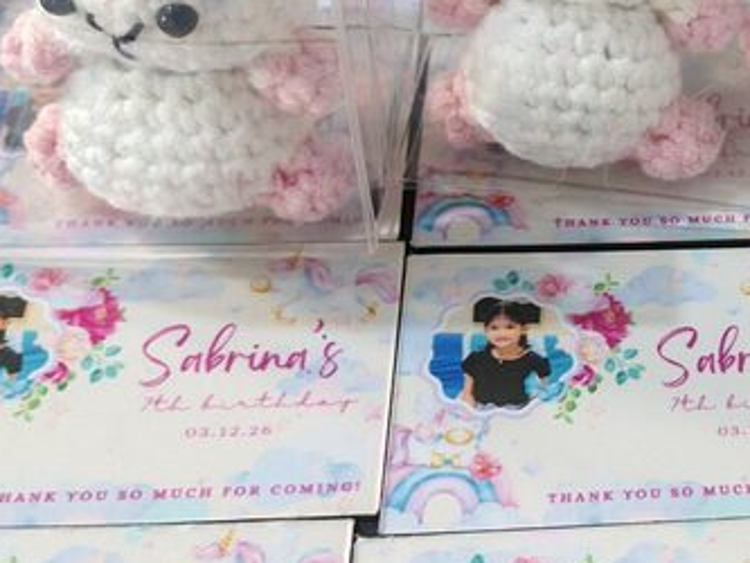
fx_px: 1496
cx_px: 800
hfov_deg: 26.2
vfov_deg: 21.1
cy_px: 122
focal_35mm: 69
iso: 900
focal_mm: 4.71
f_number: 1.79
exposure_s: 1/40
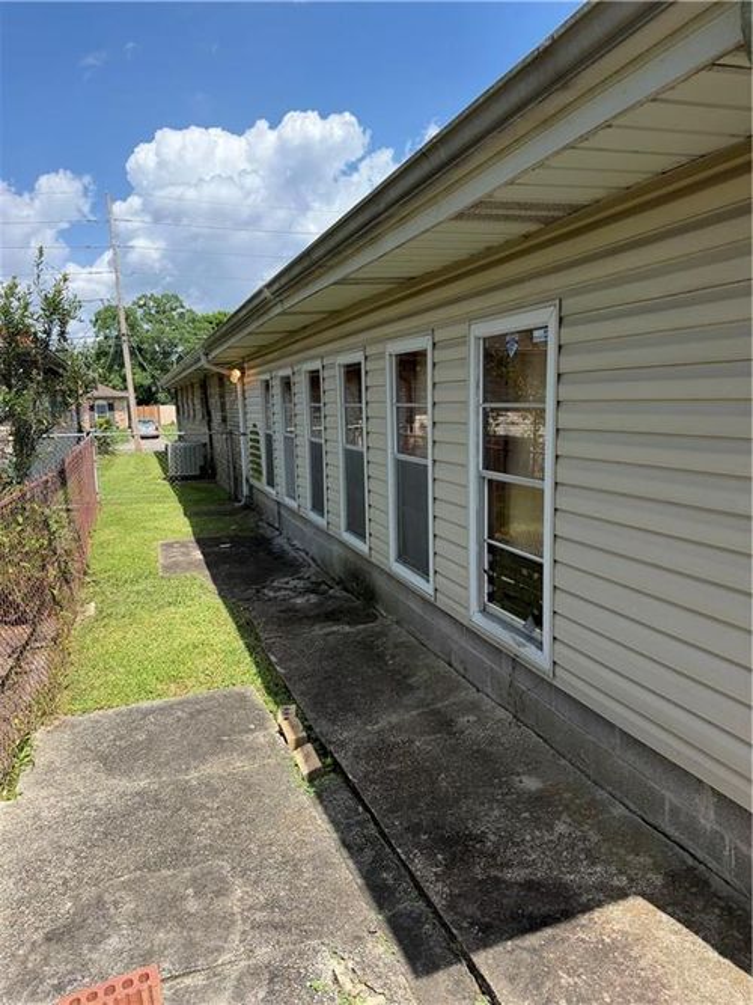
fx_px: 696
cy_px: 502
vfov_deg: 71.6
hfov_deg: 56.8
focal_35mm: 24
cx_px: 376
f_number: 1.78
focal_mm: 6.76
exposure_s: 1/3425
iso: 100
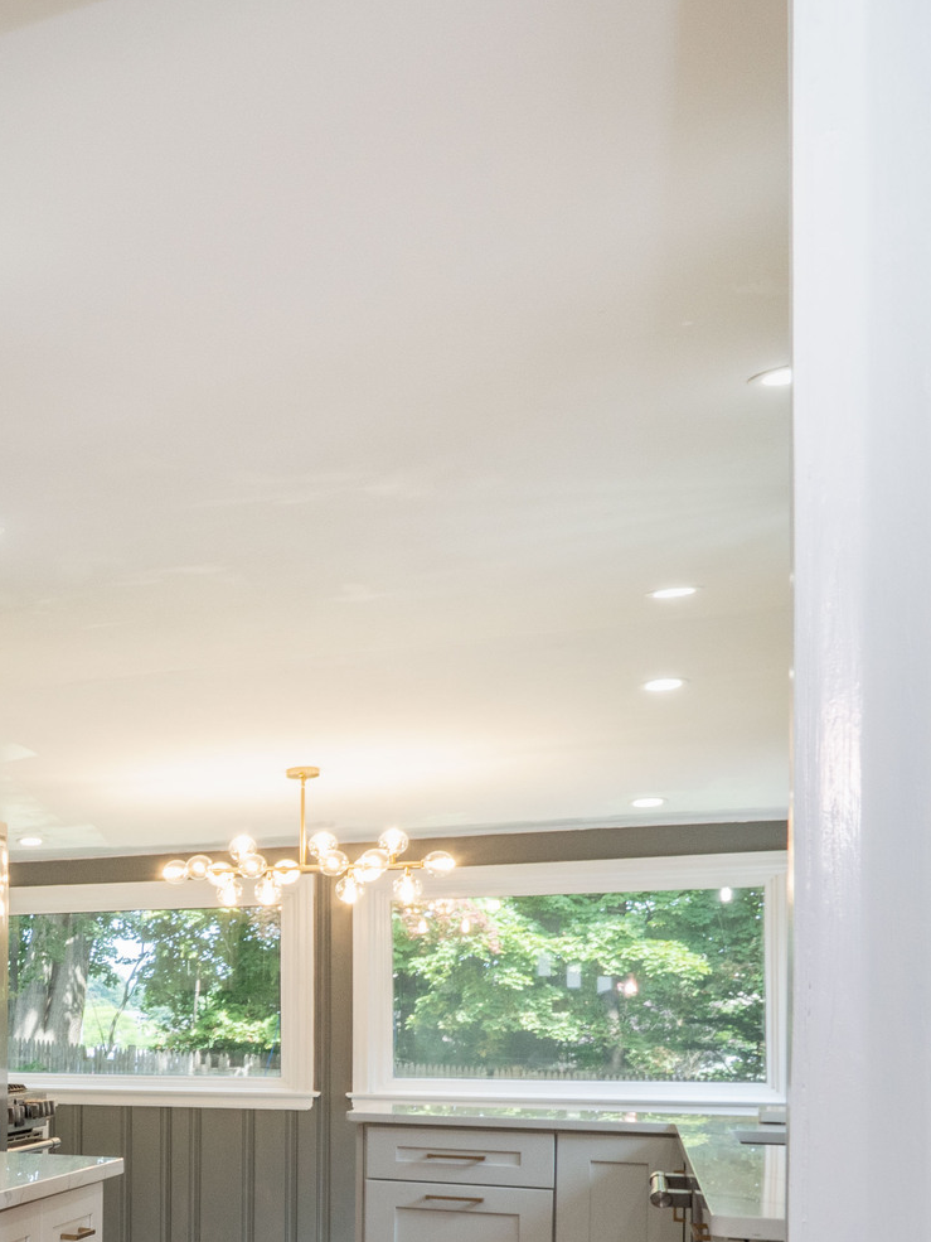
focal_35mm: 48
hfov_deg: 19.2
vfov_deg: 38.0
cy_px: 1022
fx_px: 1721
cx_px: -894
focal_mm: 16
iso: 400
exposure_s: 1/20
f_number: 11
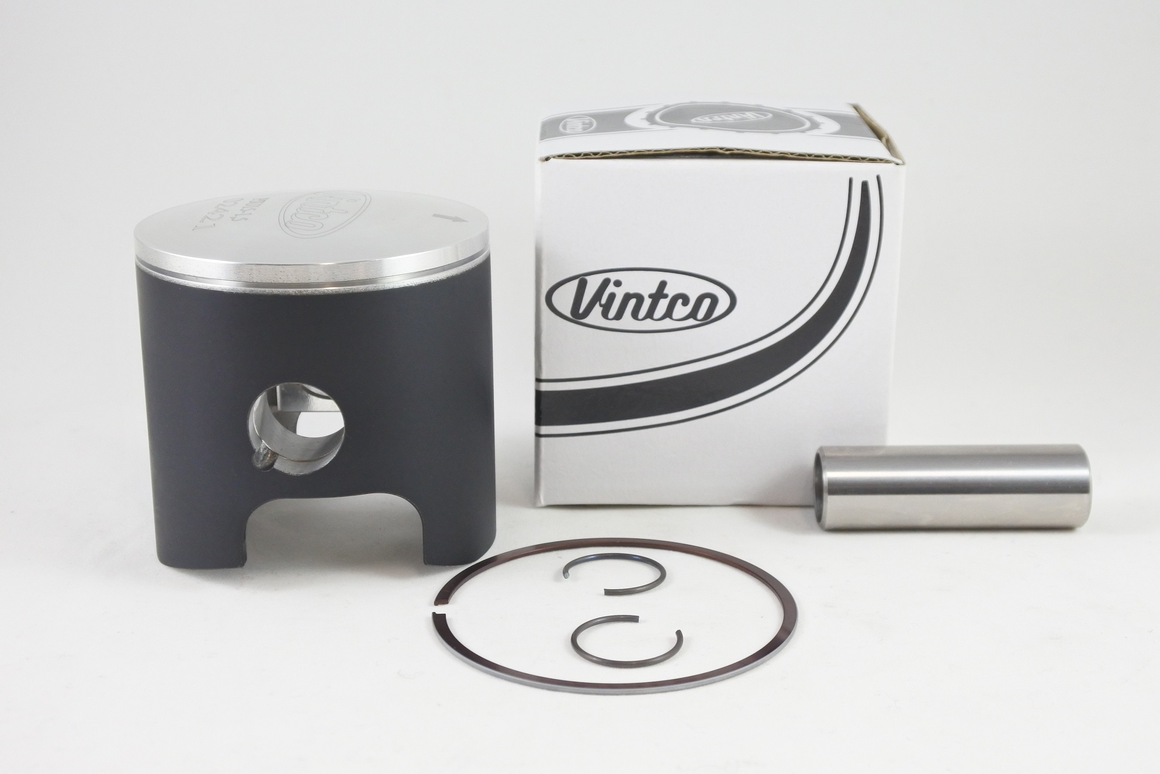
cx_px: 580
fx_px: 1450
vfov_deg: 29.9
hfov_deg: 43.6
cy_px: 387
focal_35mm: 45
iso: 640
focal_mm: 16.8
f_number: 4.5
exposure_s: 1/125
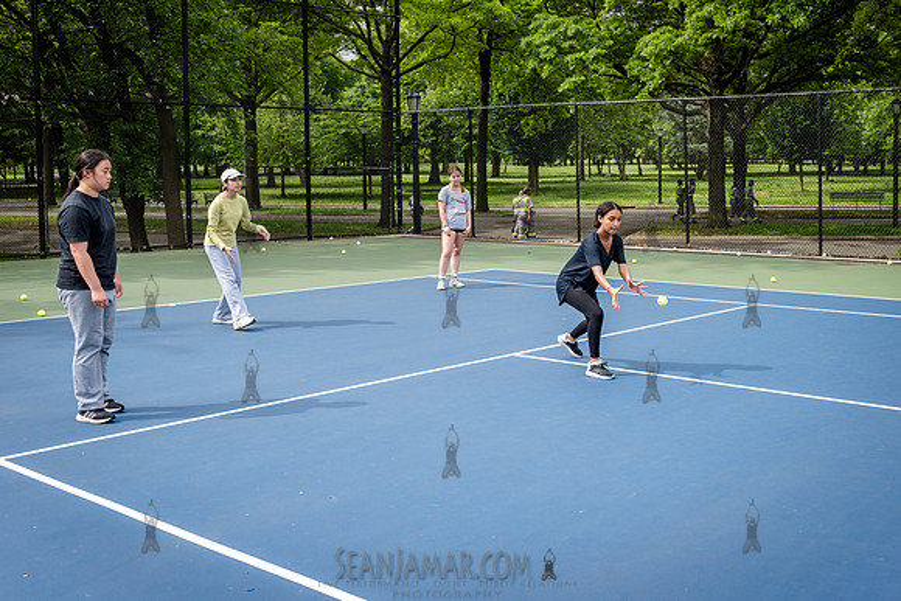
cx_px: 604
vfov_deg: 31.3
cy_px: 235
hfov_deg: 45.0
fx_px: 1070
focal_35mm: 43
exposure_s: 1/1000
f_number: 4
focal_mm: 31
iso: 200
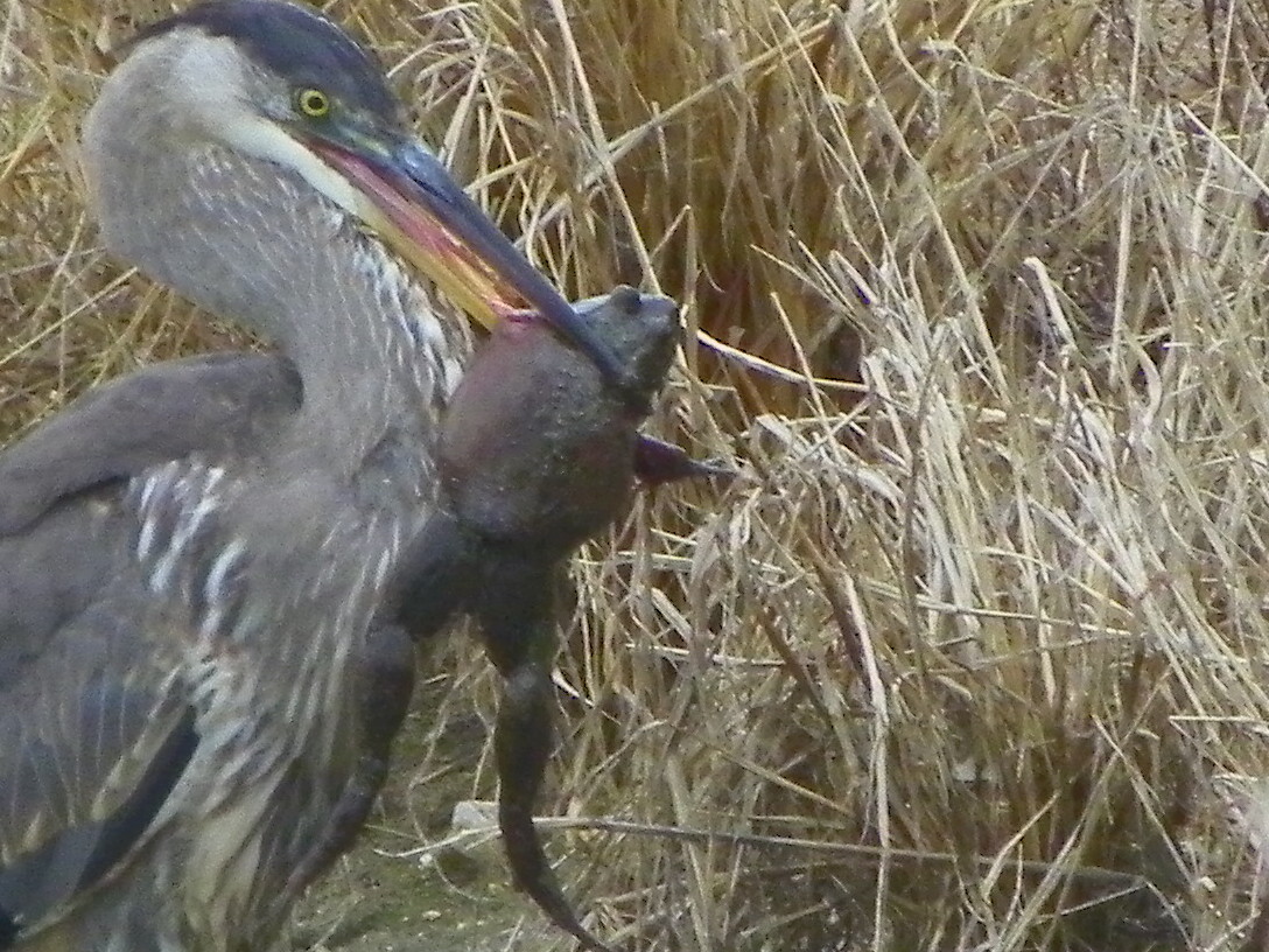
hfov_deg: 3.2
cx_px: 634
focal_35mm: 624
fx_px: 22875
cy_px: 476
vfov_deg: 2.4
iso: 160
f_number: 5
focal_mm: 110.4
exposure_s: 1/125
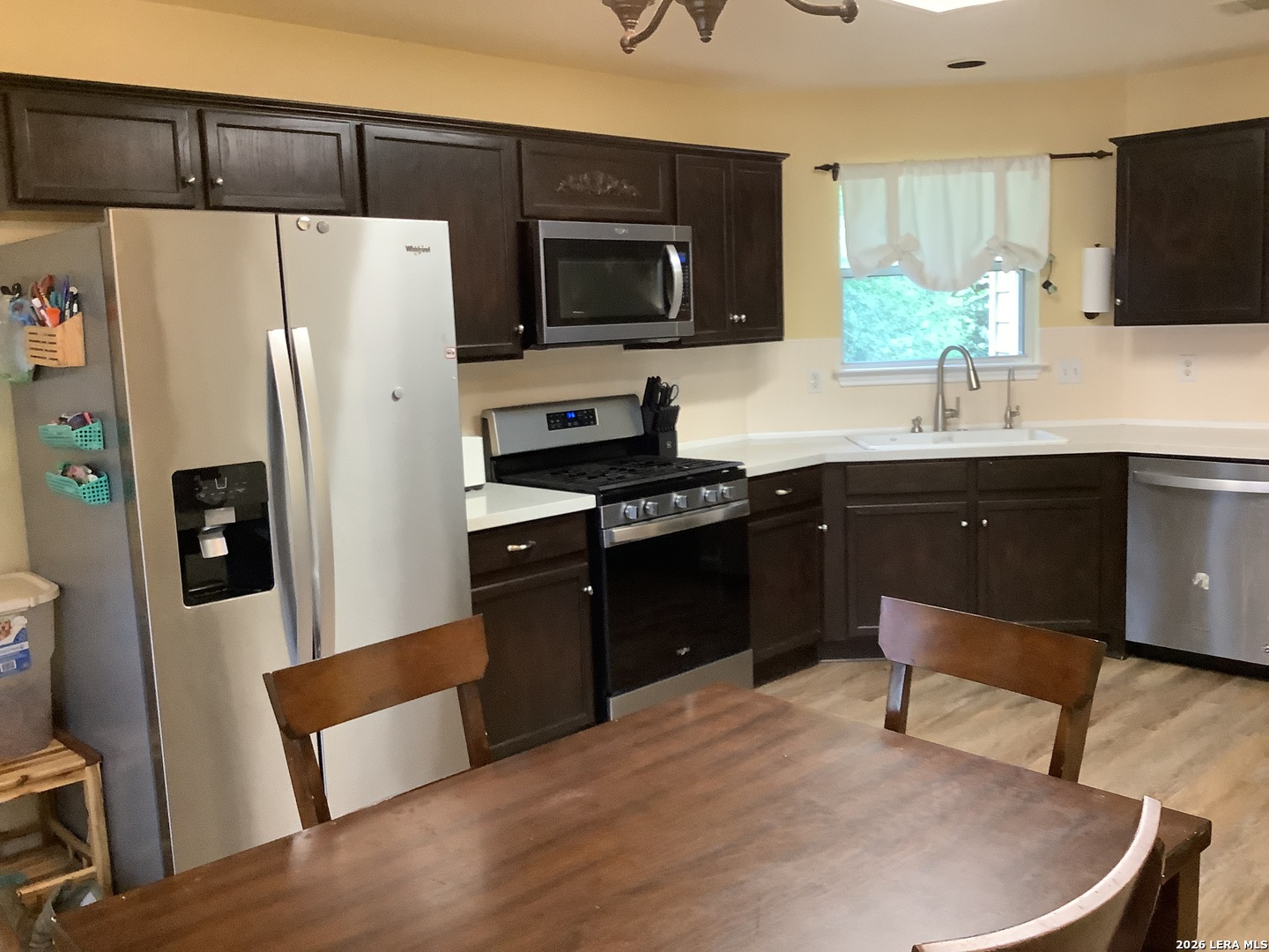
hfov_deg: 58.4
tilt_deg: -10.8
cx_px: 634
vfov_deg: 45.4
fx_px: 1136
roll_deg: +1.3
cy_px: 476
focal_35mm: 31
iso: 320
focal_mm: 3.3
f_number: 2.4
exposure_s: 1/60
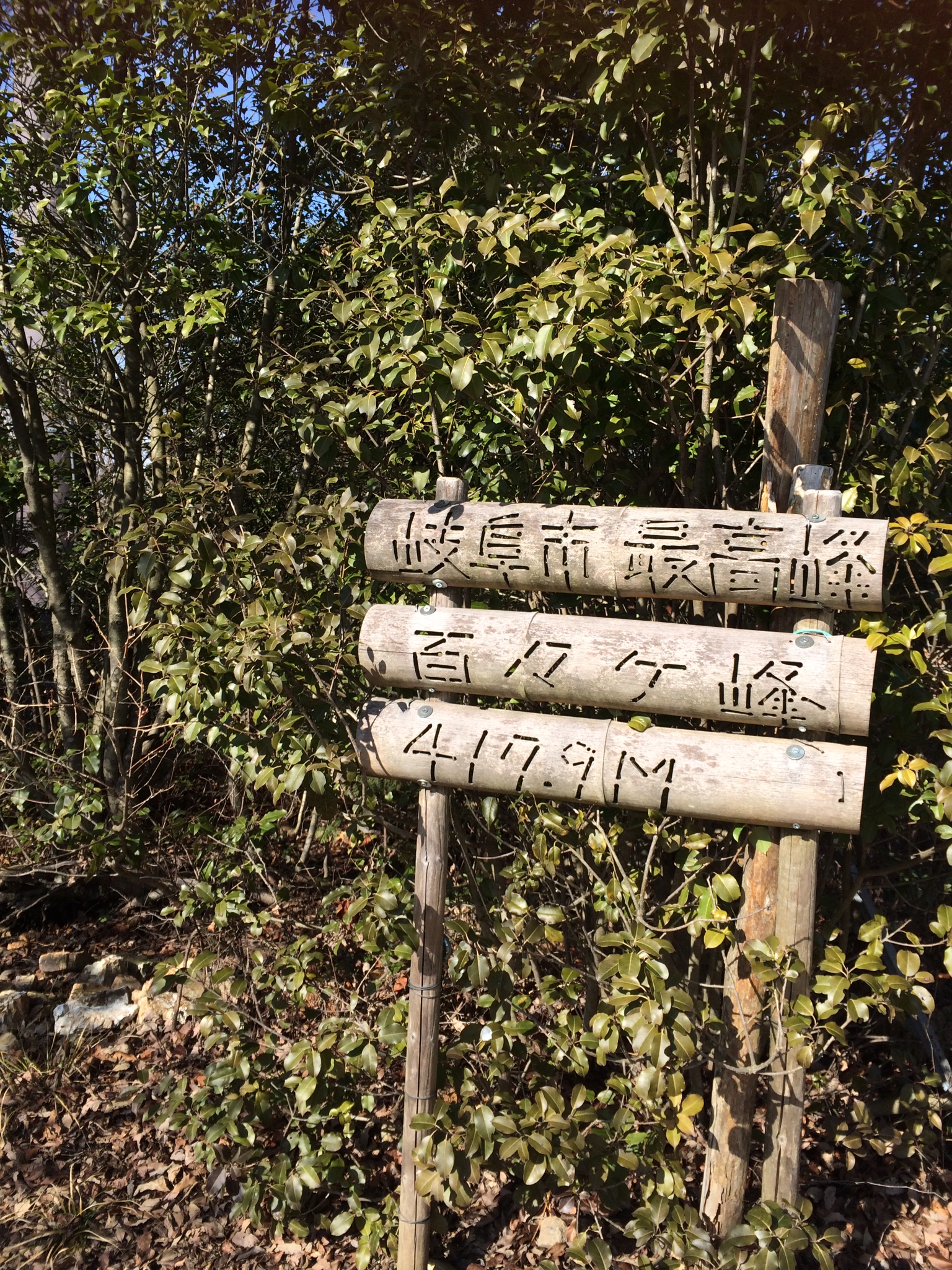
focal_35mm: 30
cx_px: 476
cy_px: 635
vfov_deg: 60.0
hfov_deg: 46.8
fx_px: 1100
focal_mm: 4.12
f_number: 2.2
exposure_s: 1/1414
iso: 32
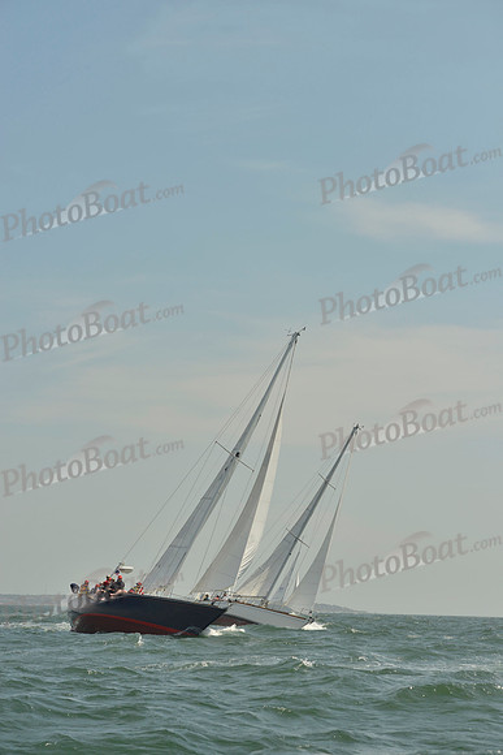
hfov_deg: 16.1
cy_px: 378
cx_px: 252
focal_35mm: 85
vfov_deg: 23.9
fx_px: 1780
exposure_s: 1/1250
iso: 200
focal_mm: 85
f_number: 9
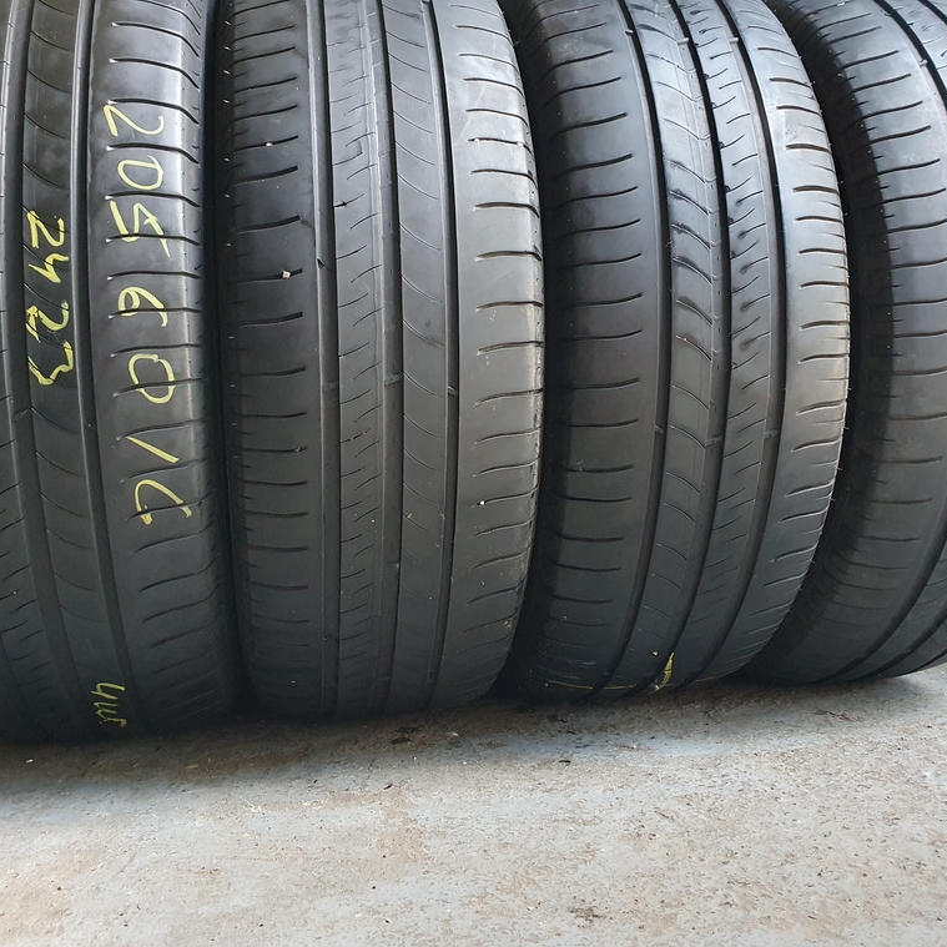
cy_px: 469
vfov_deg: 52.5
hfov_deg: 52.5
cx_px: 477
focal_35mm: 31
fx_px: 959
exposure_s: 1/40
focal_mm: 4.32
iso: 500
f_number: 2.4
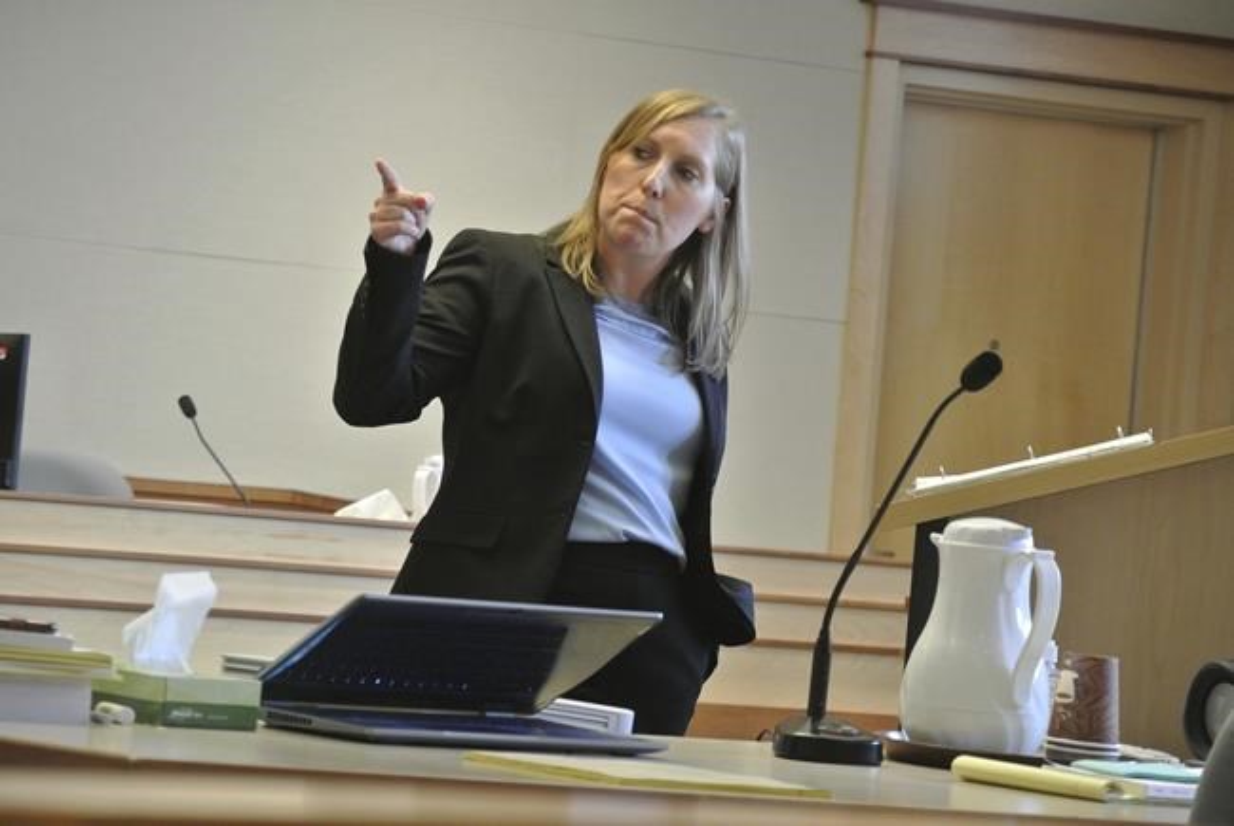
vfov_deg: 8.9
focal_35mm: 154
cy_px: 413
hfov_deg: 13.3
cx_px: 617
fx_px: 5285
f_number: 4.2
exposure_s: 1/60
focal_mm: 57.2
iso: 1100
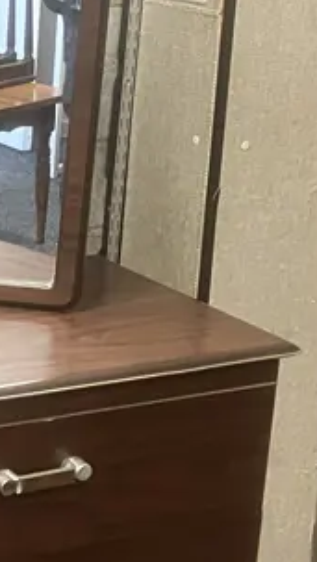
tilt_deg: -12.7
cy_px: 230
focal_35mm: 103
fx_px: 1535
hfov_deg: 10.8
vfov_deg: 20.7
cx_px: -315
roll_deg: -0.1
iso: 320
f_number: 1.8
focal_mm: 3.99
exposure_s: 1/50
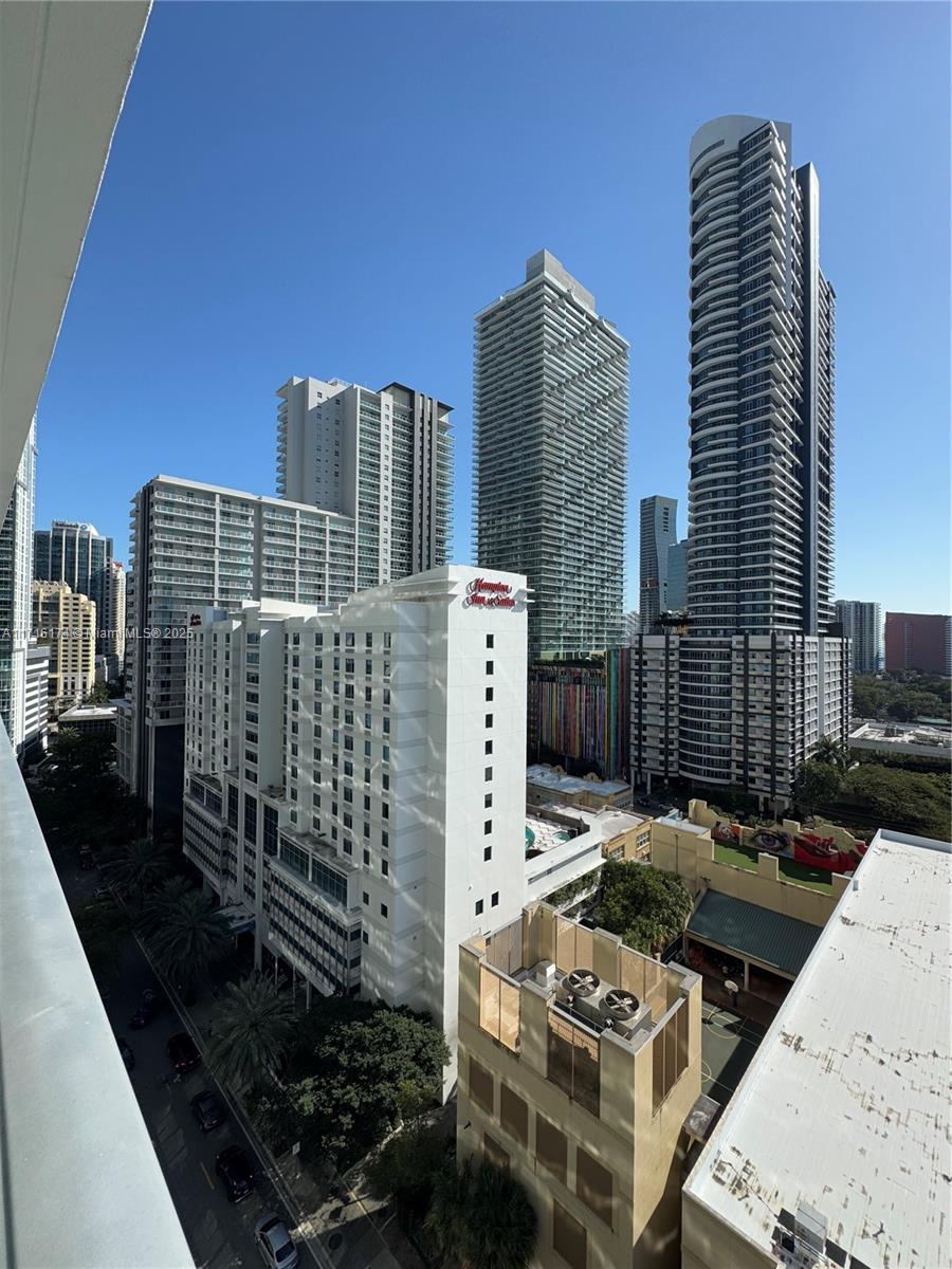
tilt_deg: -0.3
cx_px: 476
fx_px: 513
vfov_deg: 102.1
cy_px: 634
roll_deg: +0.4
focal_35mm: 14
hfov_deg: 85.7
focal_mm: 2.22
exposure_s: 1/2770
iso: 50
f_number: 2.2
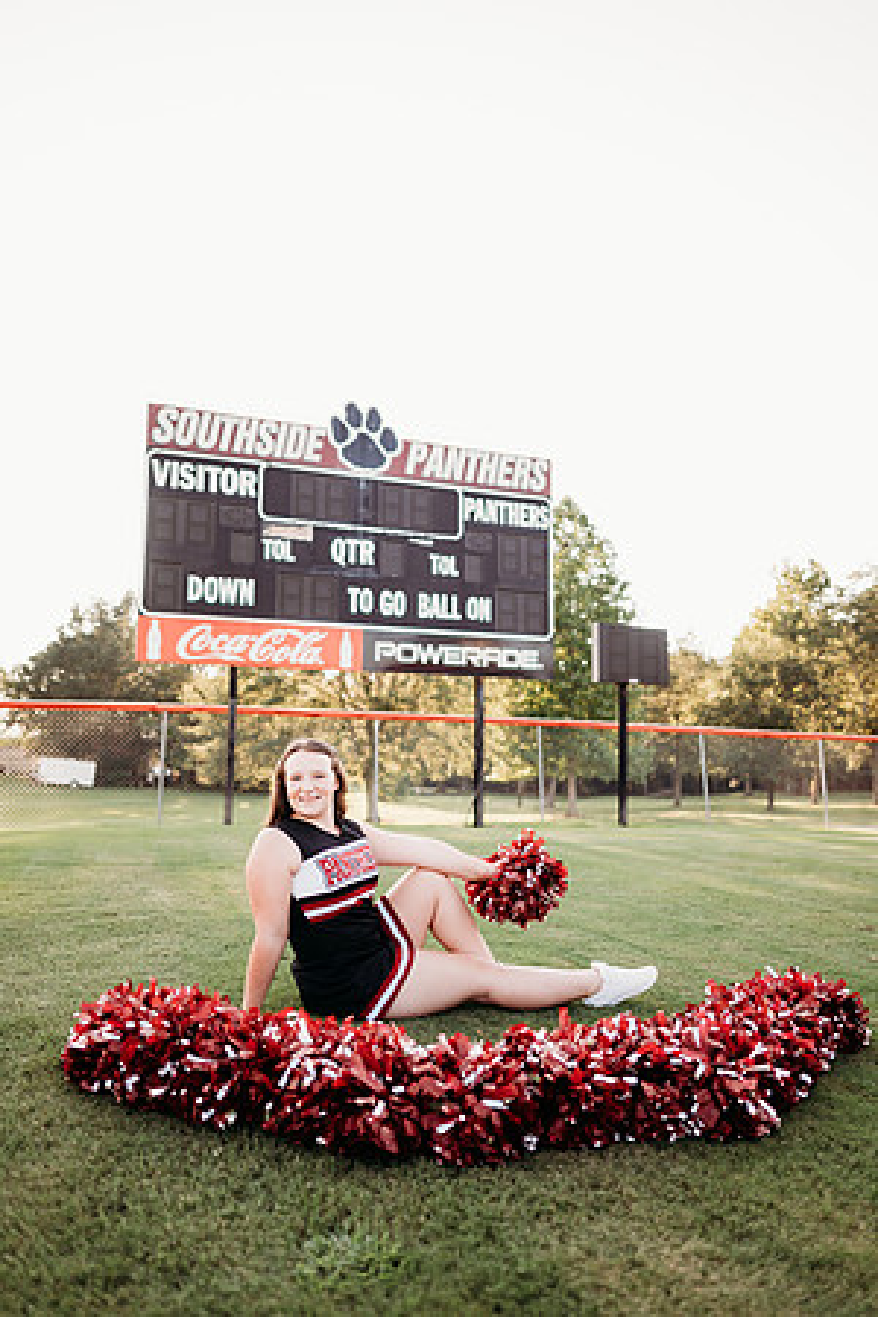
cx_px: 439
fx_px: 878
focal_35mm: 24
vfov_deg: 73.7
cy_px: 658
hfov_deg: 53.1
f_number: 2
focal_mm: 24
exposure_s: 1/500
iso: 125
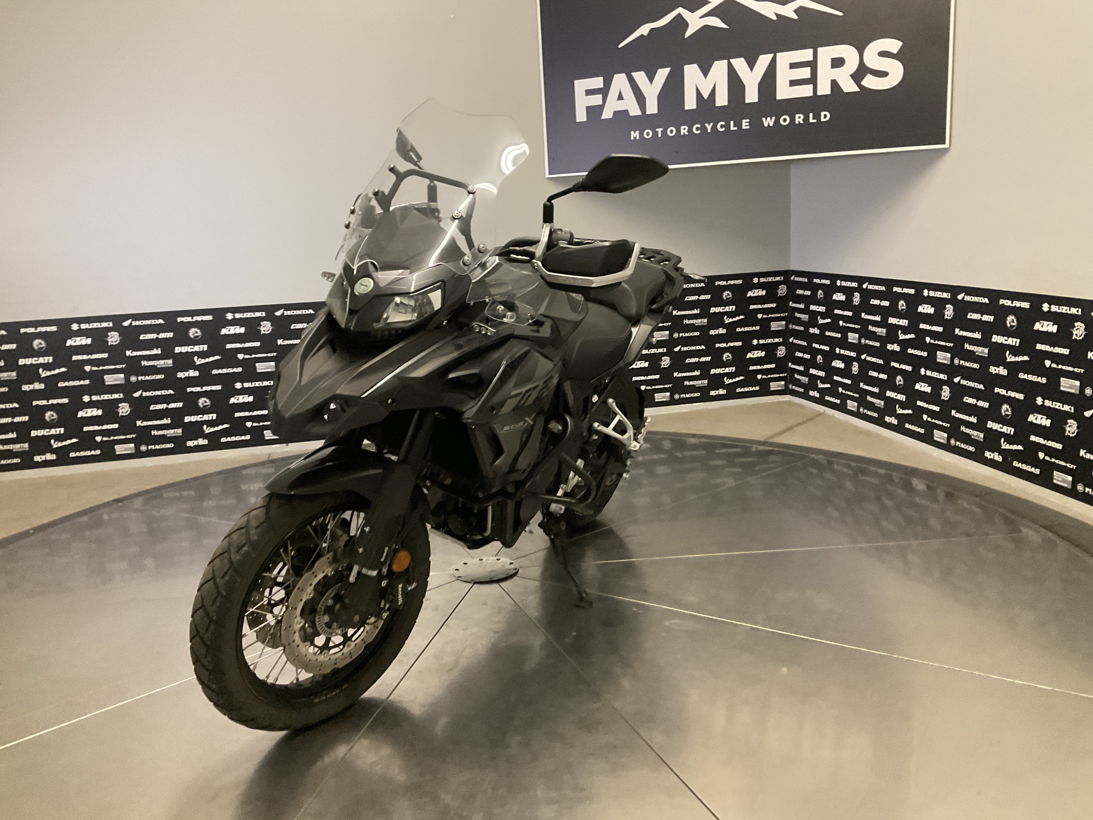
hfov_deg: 61.7
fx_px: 916
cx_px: 546
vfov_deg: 48.2
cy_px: 410
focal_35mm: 29
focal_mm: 3
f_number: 1.8
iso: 250
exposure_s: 1/60
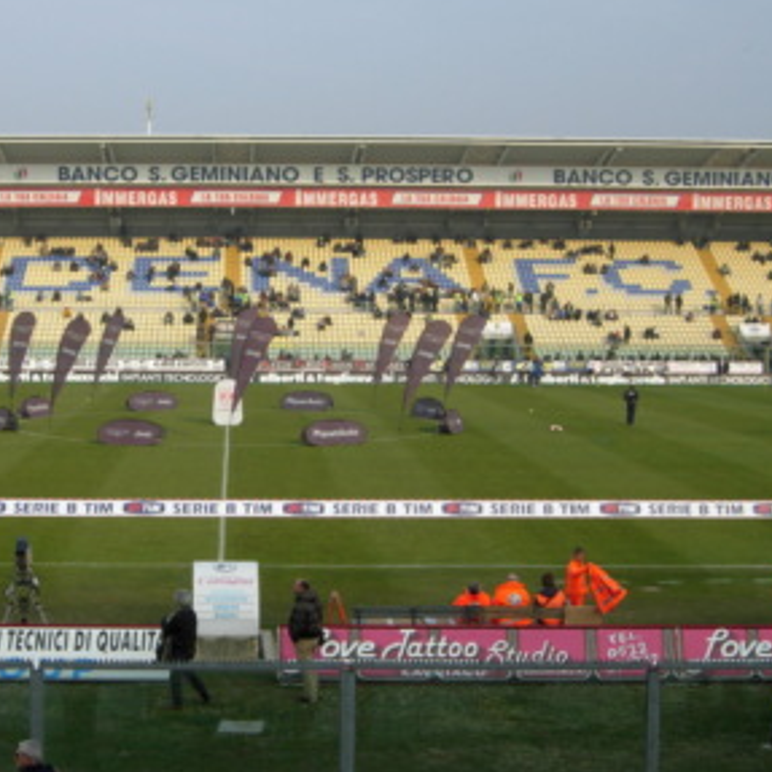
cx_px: 253
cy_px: 359
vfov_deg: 27.7
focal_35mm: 62
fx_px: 1564
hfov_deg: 27.5
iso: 50
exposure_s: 1/209
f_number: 5.4
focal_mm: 10.1
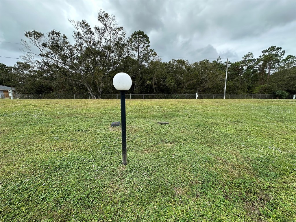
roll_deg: +0.1
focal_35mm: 14
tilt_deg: -8.9
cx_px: 148
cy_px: 111
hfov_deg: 102.1
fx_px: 120
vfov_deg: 85.7
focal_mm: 2.22
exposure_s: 1/496
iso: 40
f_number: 2.2
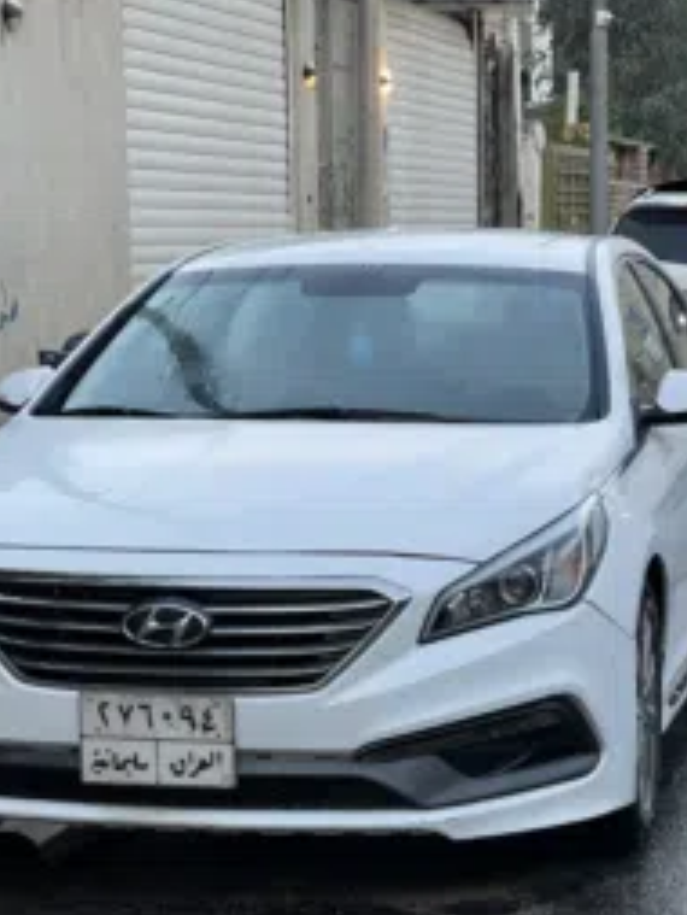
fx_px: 2670
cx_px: 438
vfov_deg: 19.3
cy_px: 684
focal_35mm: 101
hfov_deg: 14.6
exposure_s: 1/121
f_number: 2.2
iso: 160
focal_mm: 7.5
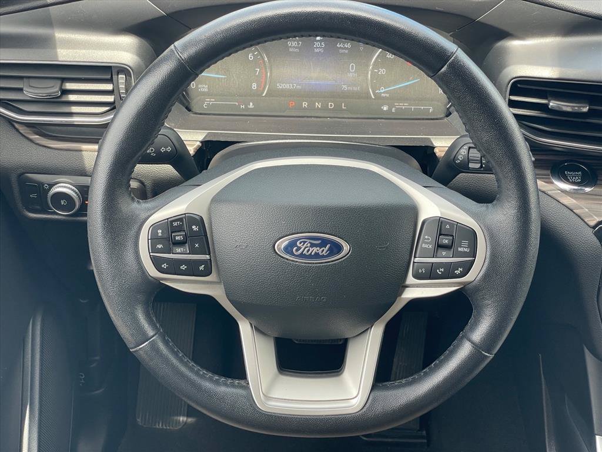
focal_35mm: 52
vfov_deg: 28.0
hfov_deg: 36.8
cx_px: 301
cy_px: 226
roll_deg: +2.3
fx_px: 904
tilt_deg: -37.3
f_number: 2
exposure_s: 1/99
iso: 50
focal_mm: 6
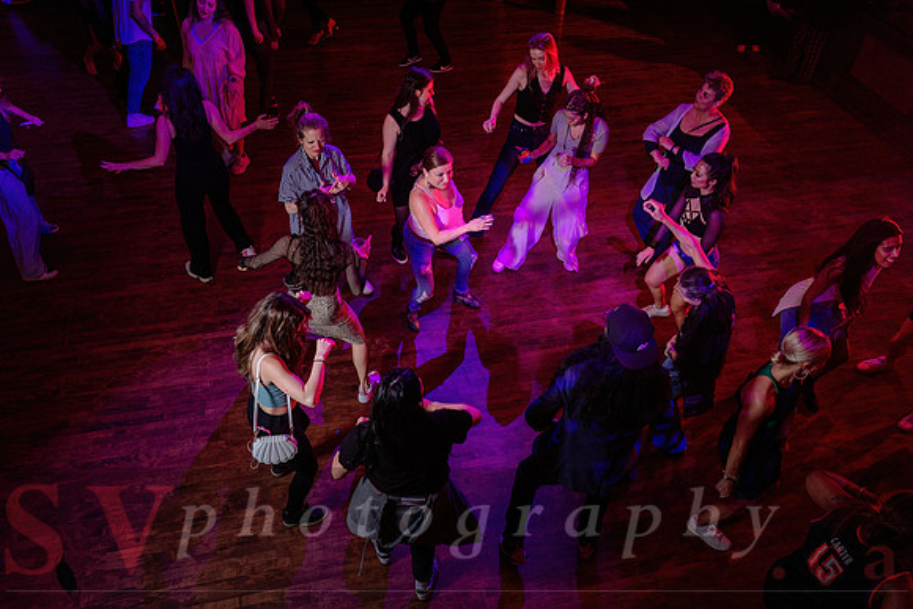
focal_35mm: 29
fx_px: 736
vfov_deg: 45.0
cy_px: 304
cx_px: 456
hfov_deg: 63.6
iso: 1000
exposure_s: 1/80
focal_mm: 29
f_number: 3.2
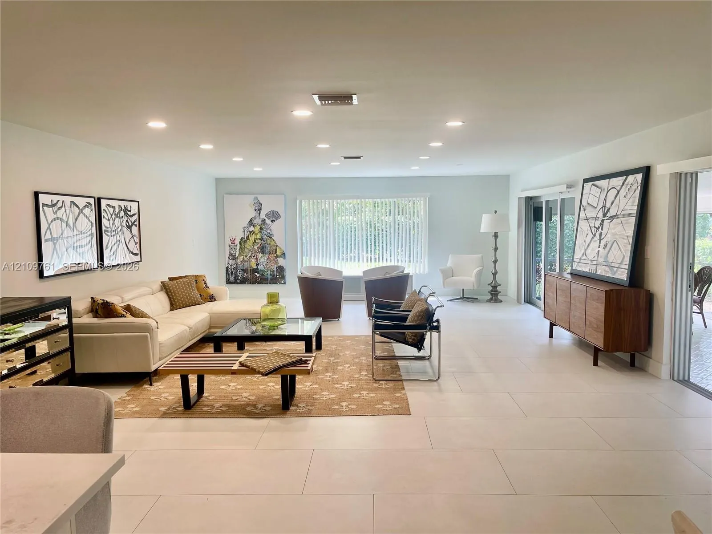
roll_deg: -0.1
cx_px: 356
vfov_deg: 54.9
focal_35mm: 25
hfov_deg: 69.4
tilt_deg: -4.6
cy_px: 267
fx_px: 514
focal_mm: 5.1
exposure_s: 1/120
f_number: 1.6
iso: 64
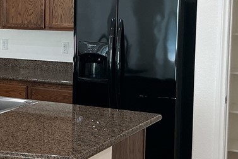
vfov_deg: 16.6
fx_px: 542
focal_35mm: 82
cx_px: 40
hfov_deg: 24.3
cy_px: 58
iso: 40
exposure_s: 1/60
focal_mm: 3
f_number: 1.8
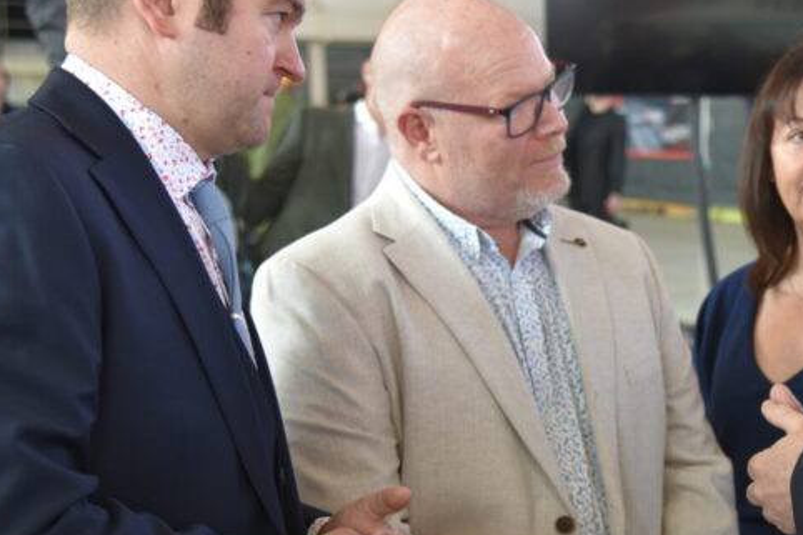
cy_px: 375
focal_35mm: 85
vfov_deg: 16.0
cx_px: 703
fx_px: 1895
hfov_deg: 23.4
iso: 400
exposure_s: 1/80
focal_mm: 40
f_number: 4.5
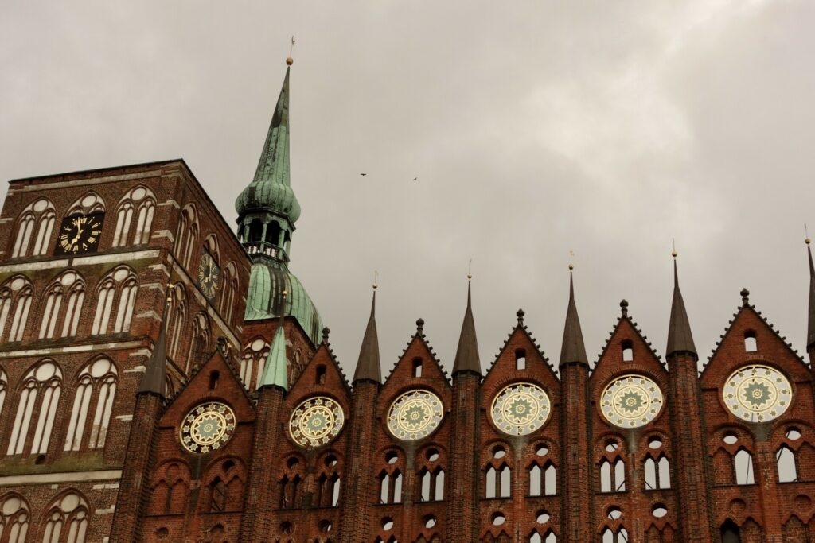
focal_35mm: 46
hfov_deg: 42.7
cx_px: 408
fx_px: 1041
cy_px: 272
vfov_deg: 29.3
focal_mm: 17.18
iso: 125
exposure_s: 1/125
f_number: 5.6
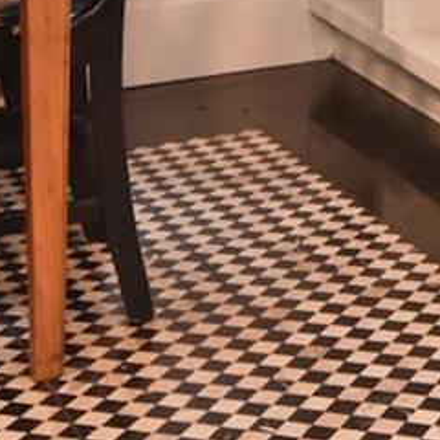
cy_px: -448
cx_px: 708
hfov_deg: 13.5
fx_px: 1720
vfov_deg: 12.7
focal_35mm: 120
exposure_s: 1/50
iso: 640
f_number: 8
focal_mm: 11
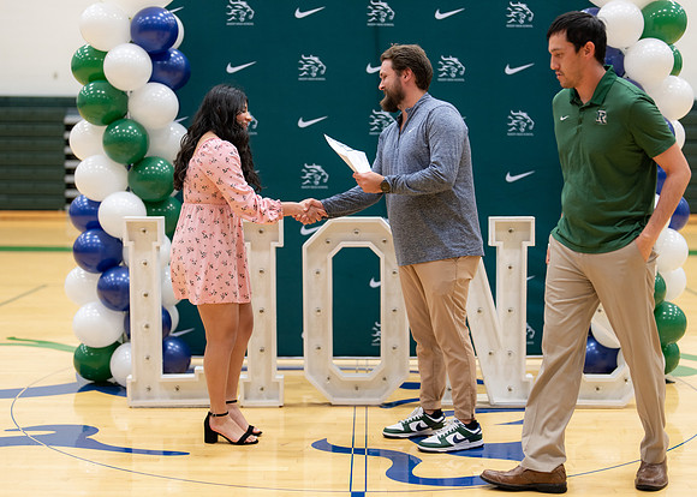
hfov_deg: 34.4
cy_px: 238
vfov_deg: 24.9
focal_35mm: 57
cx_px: 365
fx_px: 1125
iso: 400
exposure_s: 1/320
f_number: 1.2
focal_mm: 50
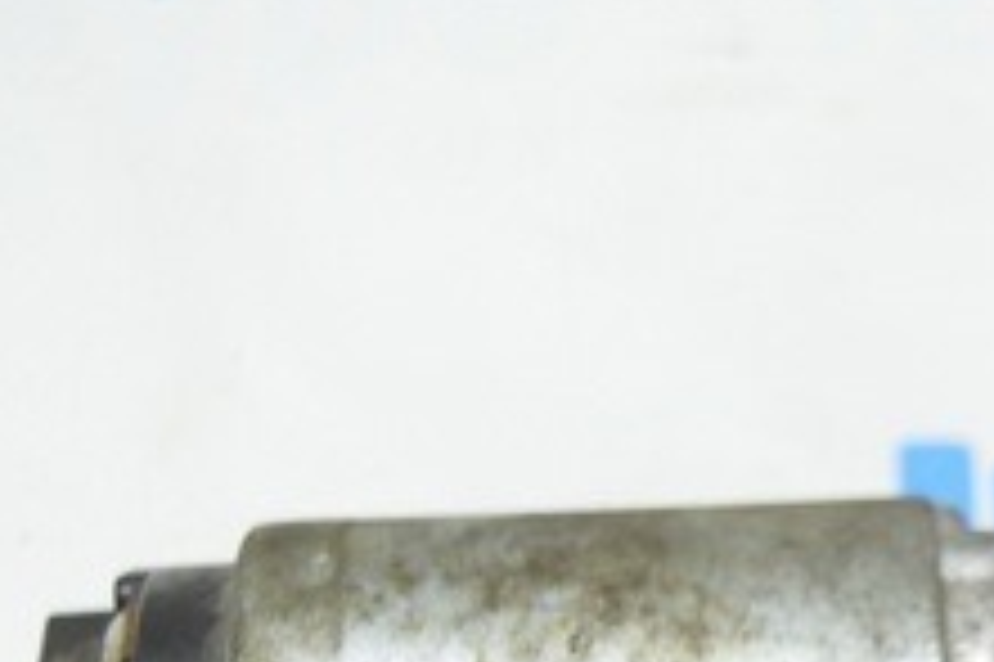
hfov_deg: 12.2
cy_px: 1083
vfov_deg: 8.0
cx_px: 877
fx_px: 4607
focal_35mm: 167
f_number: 4
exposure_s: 1/40
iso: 400
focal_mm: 24
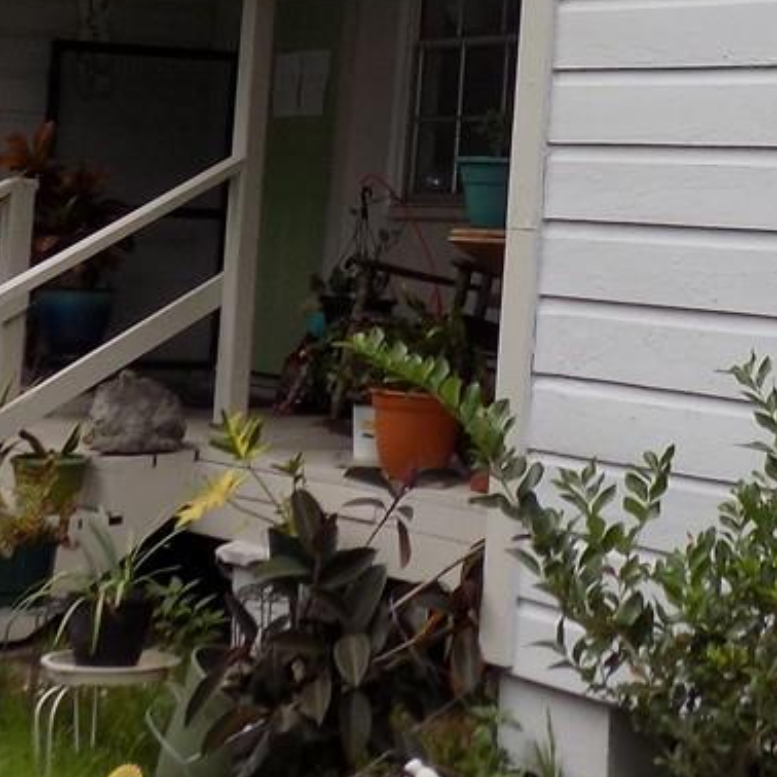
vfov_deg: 19.2
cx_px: 882
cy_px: -107
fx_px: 2184
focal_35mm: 86
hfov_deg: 19.2
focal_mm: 4
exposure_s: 1/125
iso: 80
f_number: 3.1
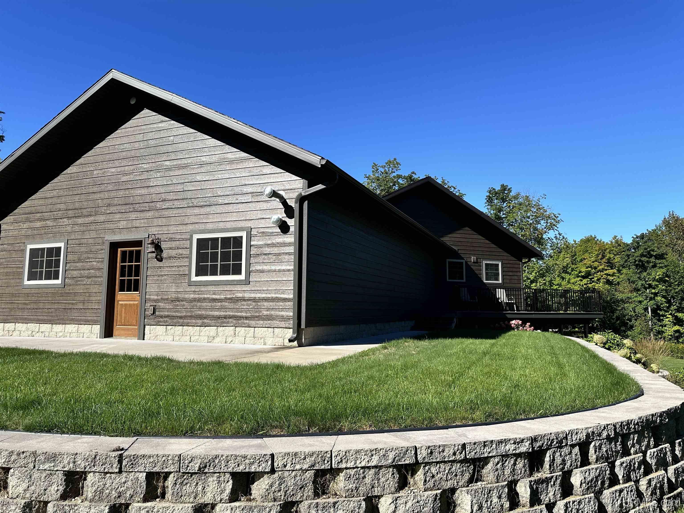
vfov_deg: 56.8
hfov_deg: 71.6
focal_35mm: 24
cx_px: 342
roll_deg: -0.7
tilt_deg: +7.0
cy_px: 256
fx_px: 474
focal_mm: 6.86
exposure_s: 1/3472
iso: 80
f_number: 1.78
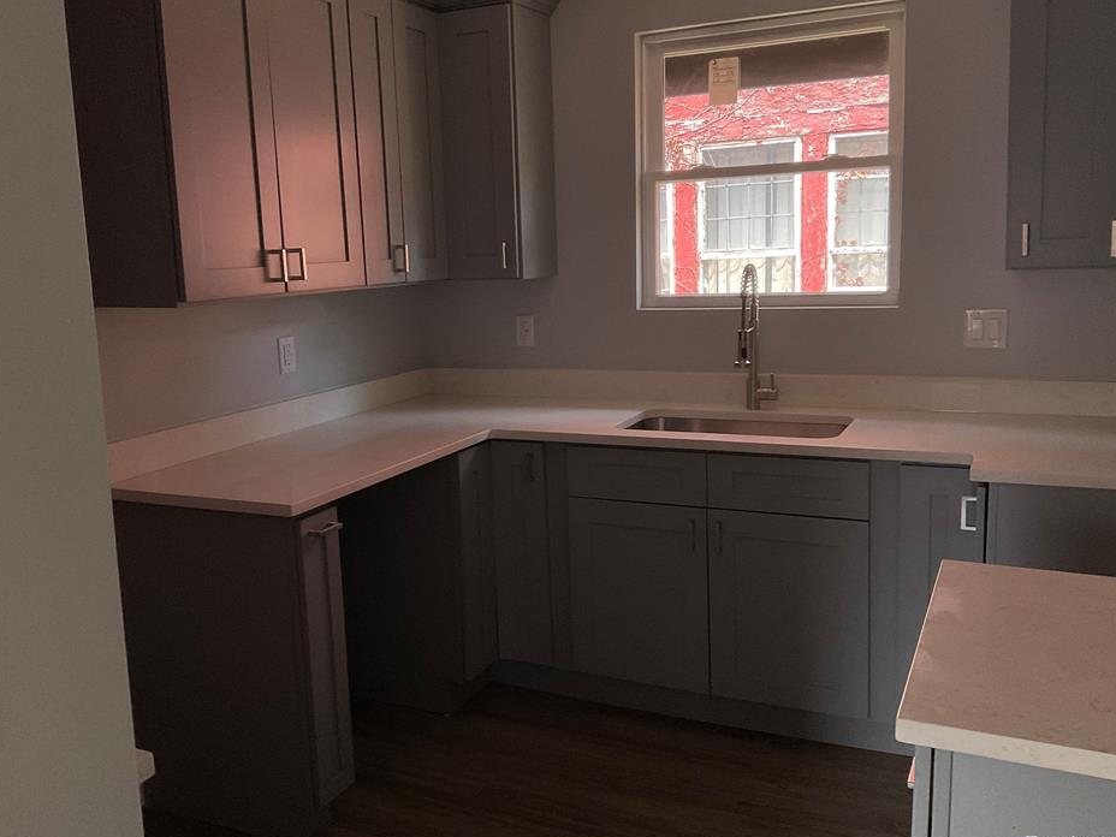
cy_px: 403
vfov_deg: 44.2
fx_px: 1032
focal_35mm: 32
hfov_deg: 56.8
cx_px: 530
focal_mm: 3
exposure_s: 1/122
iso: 64
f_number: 1.8
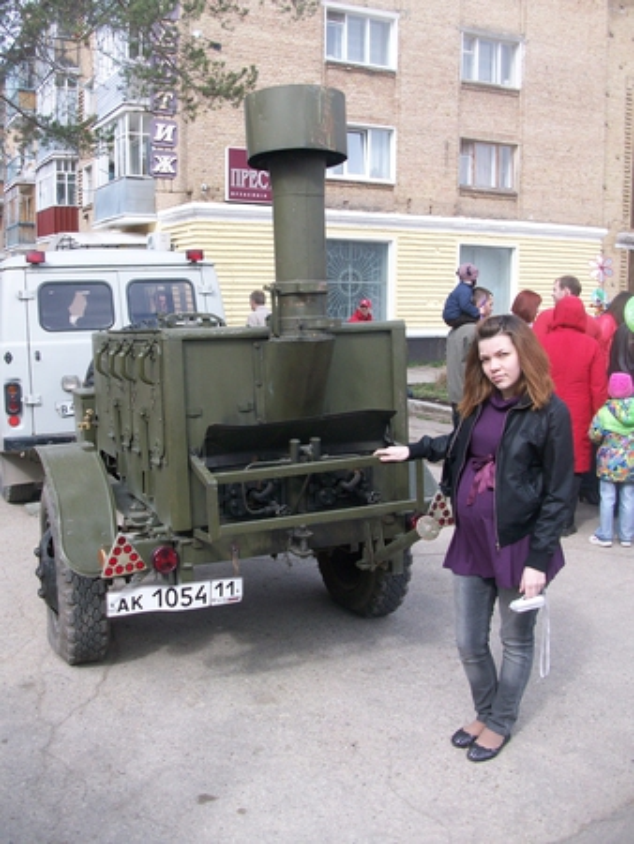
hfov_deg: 41.8
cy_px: 422
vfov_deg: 53.9
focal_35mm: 34
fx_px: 830
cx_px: 317
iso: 64
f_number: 2.8
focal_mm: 5.7
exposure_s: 1/367
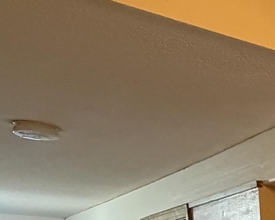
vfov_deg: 17.8
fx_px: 610
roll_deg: +0.1
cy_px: 349
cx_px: 579
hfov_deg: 17.0
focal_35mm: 75
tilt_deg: -4.9
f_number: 2.2
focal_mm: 2.22
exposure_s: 1/60
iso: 800
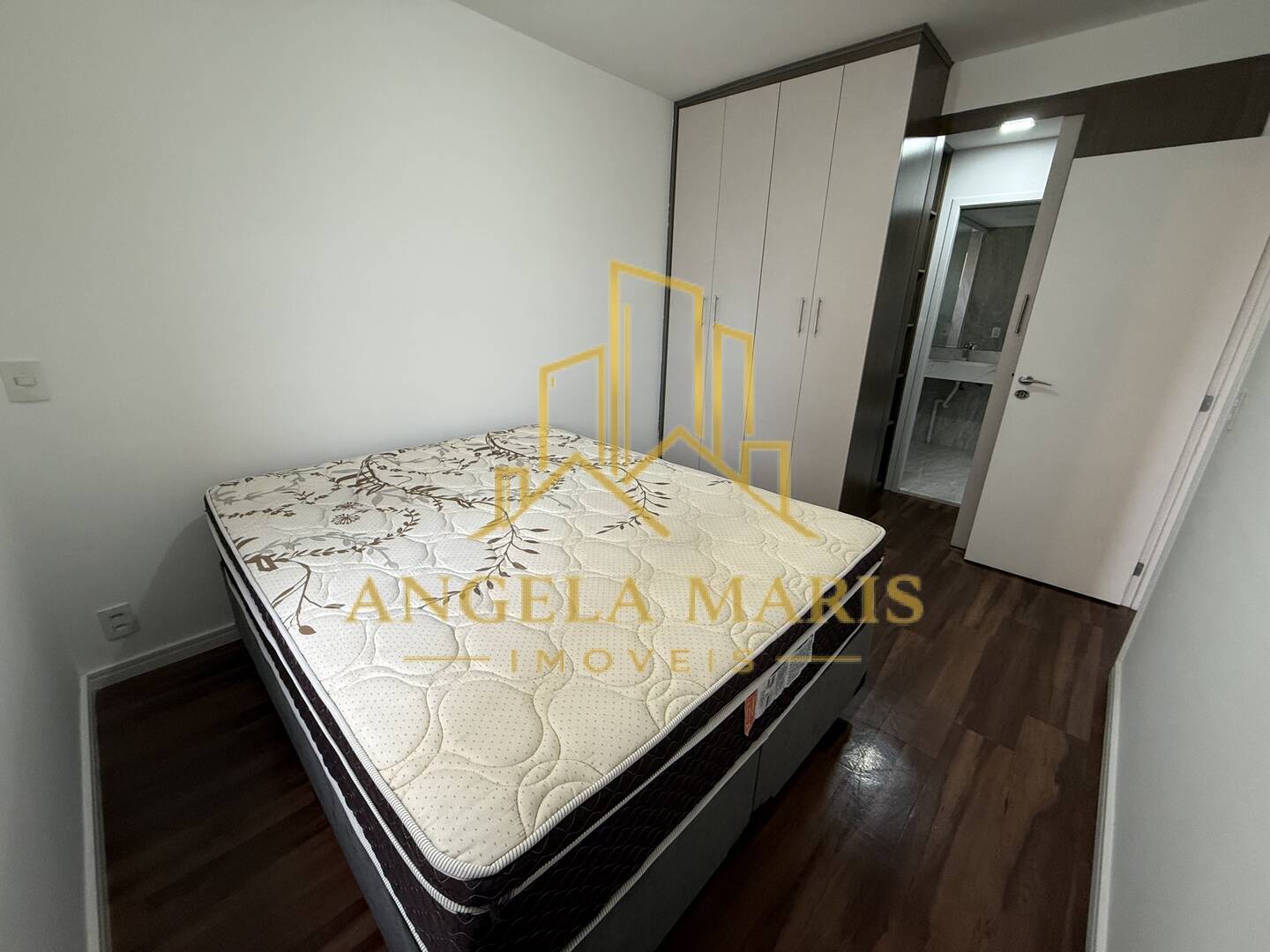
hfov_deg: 102.1
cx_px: 635
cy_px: 476
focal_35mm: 14
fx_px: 514
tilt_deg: -20.0
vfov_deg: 85.7
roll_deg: -1.5
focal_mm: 2.22
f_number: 2.2
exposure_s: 1/120
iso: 250
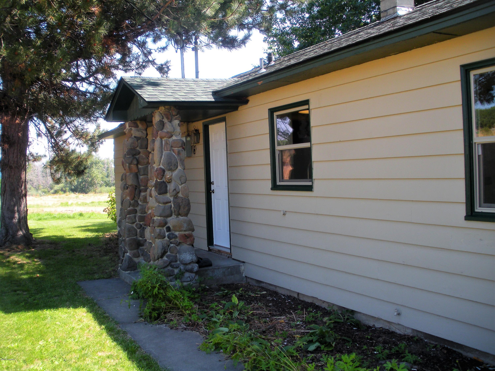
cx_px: 248
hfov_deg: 51.4
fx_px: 515
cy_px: 186
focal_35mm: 36
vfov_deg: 39.7
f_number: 3.5
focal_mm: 6.3
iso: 64
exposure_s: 1/151
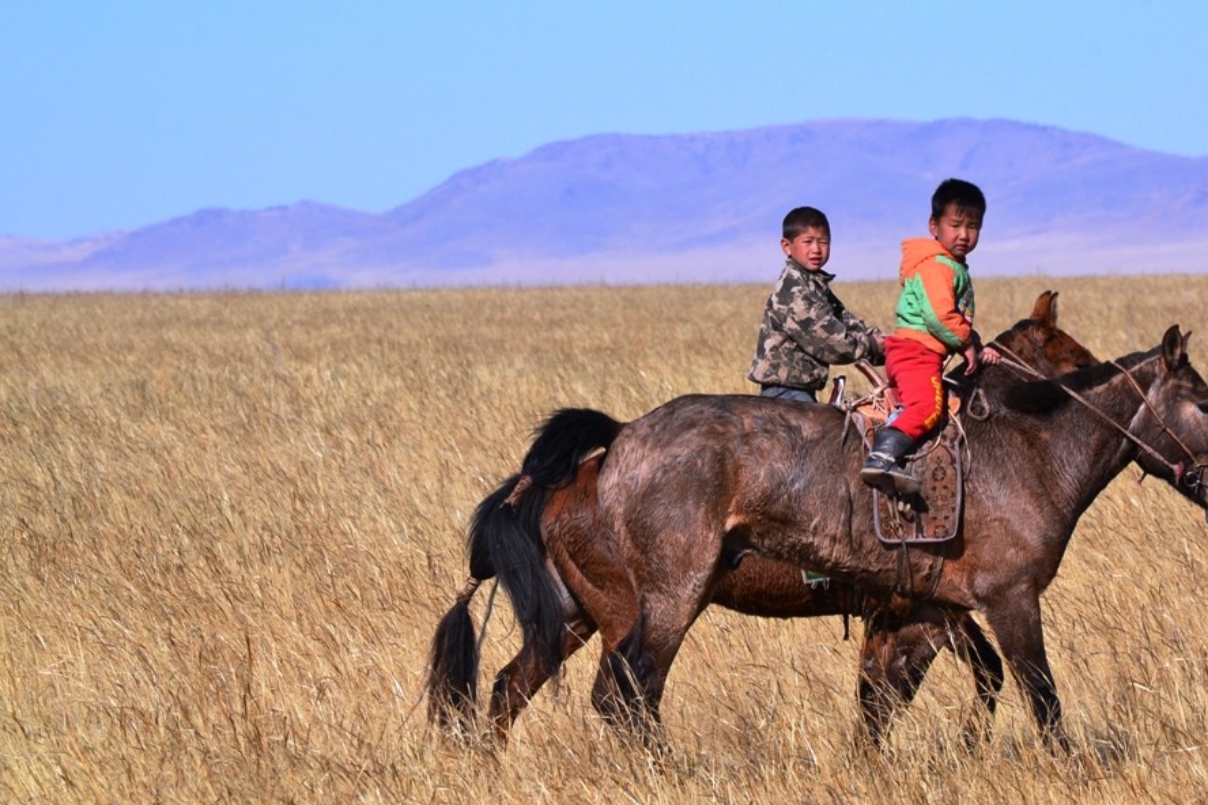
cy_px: 414
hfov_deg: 6.0
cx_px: 664
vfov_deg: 4.0
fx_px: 11609
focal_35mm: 346
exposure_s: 1/500
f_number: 11
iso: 320
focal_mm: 200
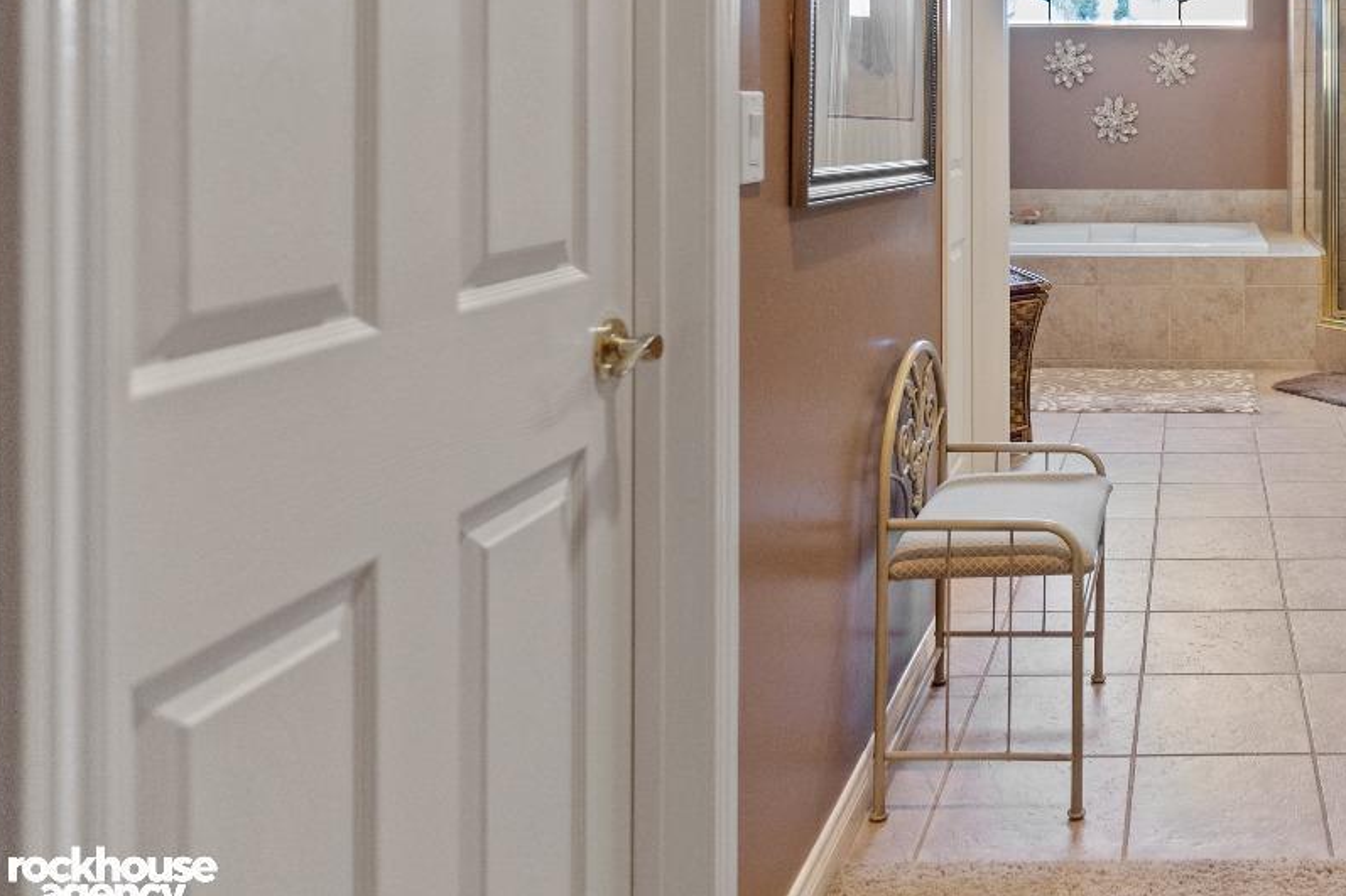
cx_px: 1243
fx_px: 1196
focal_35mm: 32
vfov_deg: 38.4
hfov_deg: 51.0
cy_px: 96
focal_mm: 17
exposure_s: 1/50
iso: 800
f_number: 2.8
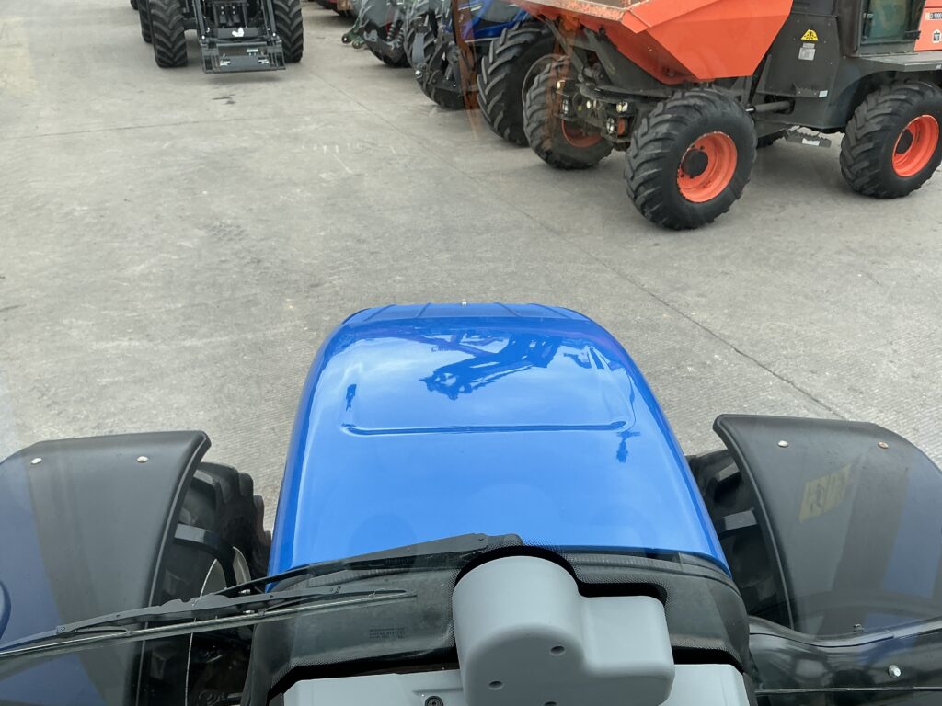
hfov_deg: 63.4
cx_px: 471
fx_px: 762
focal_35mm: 28
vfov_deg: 49.7
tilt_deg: -28.6
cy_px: 353
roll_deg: -2.3
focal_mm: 3
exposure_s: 1/291
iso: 25
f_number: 1.8
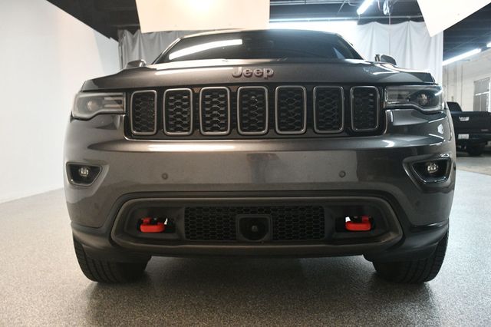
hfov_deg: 57.2
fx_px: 450
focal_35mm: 33
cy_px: 164
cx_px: 246
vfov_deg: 39.9
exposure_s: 1/125
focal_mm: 22
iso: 2800
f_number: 3.5
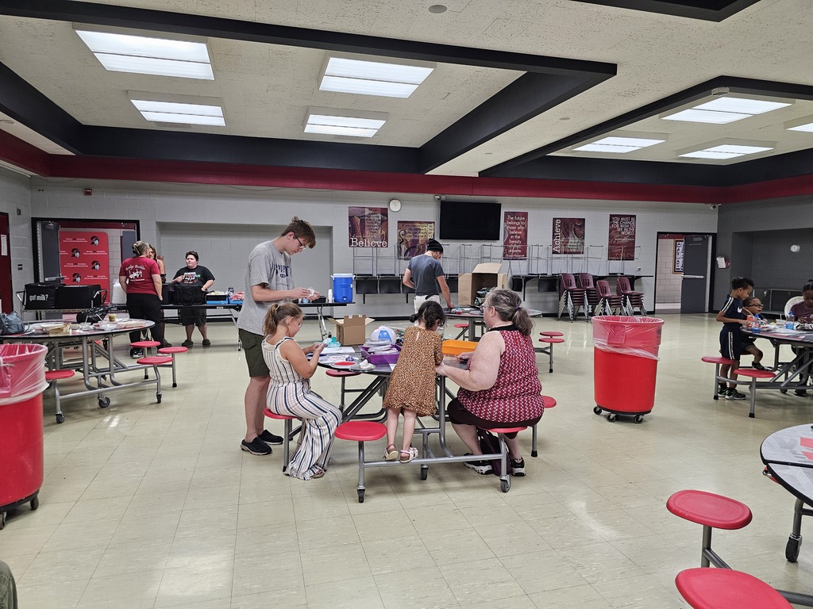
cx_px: 406
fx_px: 540
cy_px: 304
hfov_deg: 73.9
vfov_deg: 58.9
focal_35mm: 23
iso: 160
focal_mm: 6.3
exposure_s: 1/120
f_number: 1.7
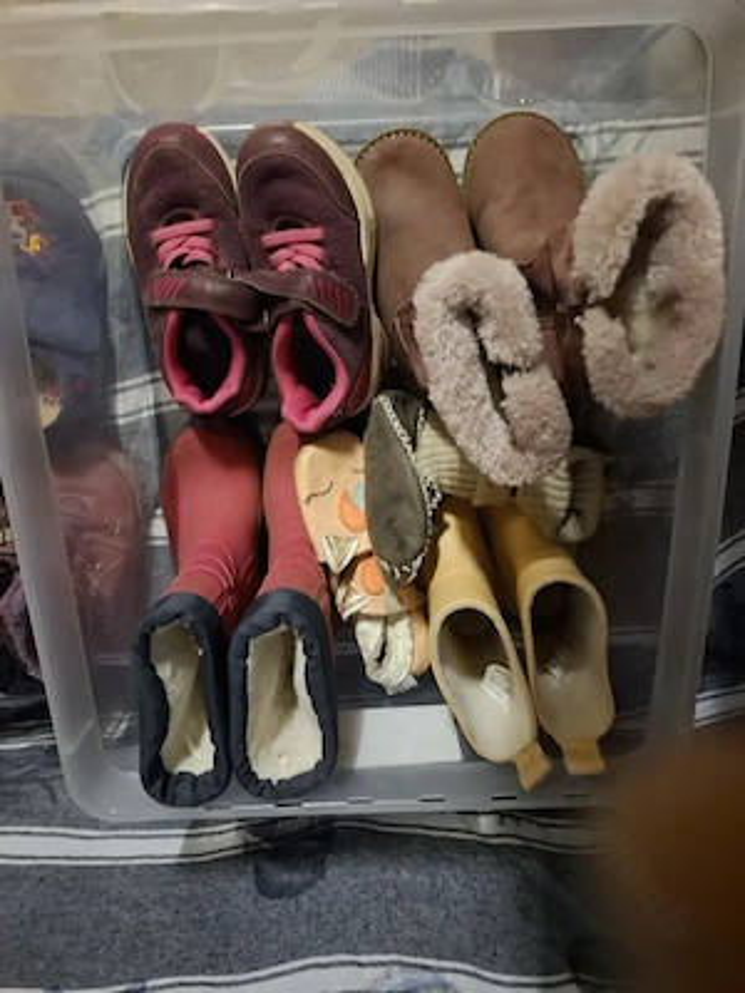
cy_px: 496
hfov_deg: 58.9
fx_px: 660
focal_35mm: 23
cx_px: 372
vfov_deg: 73.9
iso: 1250
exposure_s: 1/20
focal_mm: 5.54
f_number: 1.8
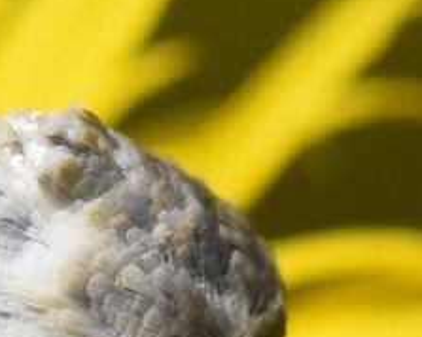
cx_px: -265
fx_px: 7937
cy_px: 381
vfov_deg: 2.4
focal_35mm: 636
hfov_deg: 3.0
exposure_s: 1/2000
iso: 400
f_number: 8
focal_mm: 105
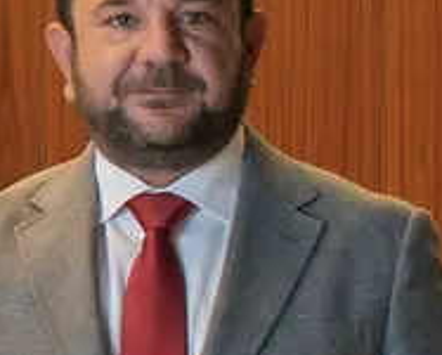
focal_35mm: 217
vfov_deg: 7.1
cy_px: 430
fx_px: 2842
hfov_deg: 8.1
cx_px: -645
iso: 100
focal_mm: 24
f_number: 5.6
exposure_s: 1/4
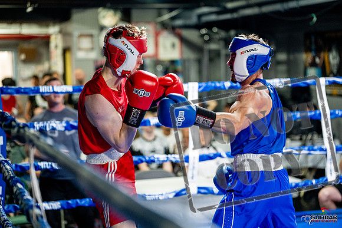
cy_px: 114
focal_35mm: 81
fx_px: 770
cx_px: 171
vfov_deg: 16.9
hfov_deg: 25.1
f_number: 2
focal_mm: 81
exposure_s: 1/1000
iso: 5000
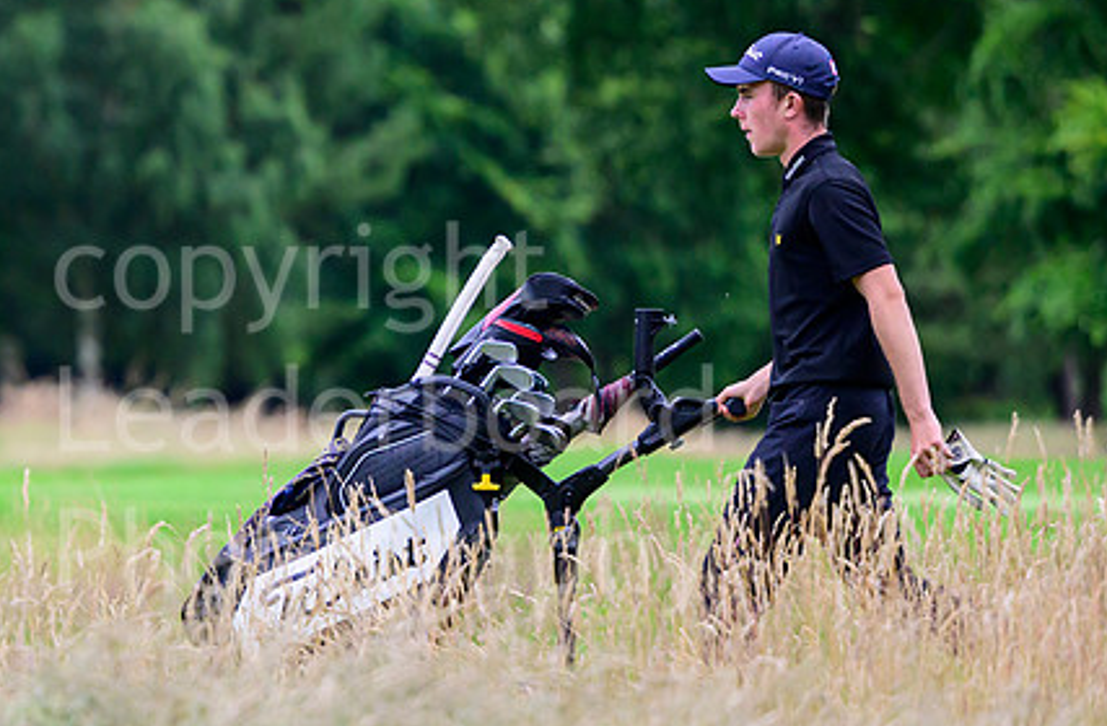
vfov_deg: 4.3
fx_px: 9637
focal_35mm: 315
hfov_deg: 6.6
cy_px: 353
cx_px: 281
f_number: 2.8
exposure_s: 1/6400
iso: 1250
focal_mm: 135
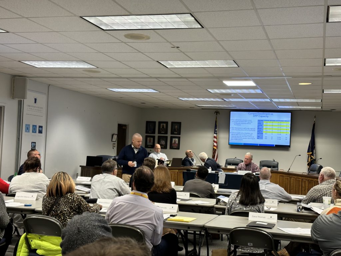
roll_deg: -2.6
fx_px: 473
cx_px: 170
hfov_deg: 39.7
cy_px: 128
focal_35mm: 48
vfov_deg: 30.3
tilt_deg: +1.3
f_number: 1.78
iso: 80
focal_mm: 6.86
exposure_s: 1/60
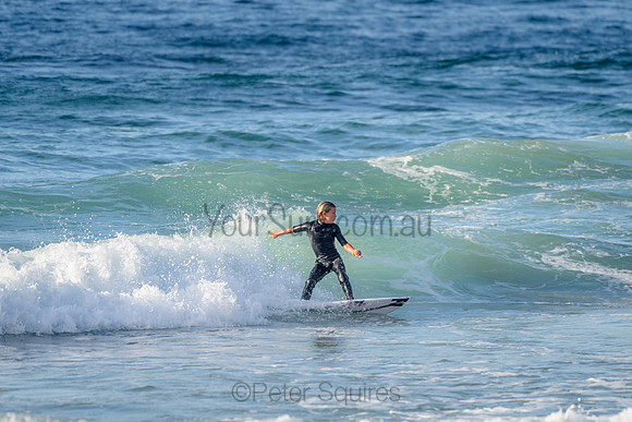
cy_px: 216
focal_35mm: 613
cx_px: 324
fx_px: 10763
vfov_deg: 2.2
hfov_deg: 3.4
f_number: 5.6
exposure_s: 1/1250
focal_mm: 500
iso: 250
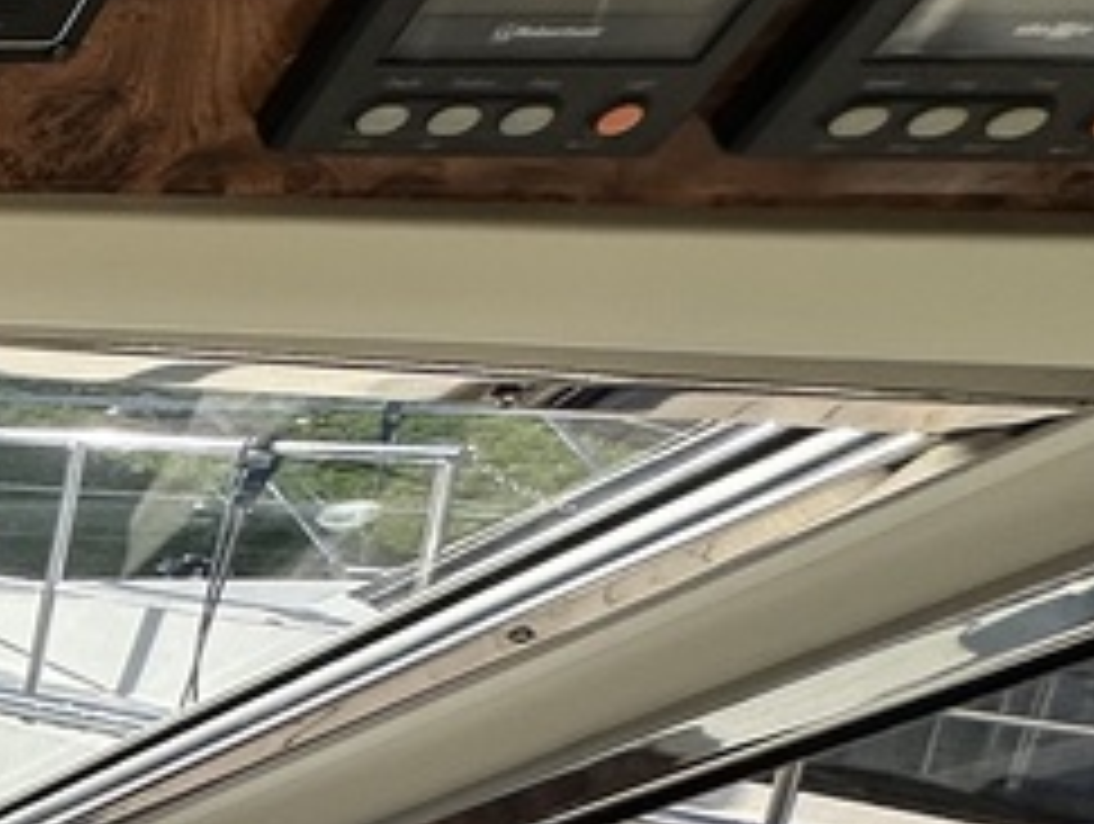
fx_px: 2184
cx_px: -1517
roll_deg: +0.7
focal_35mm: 69
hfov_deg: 15.3
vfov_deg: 20.2
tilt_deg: -14.6
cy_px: 946
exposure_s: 1/1289
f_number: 2.2
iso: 40
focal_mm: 2.22
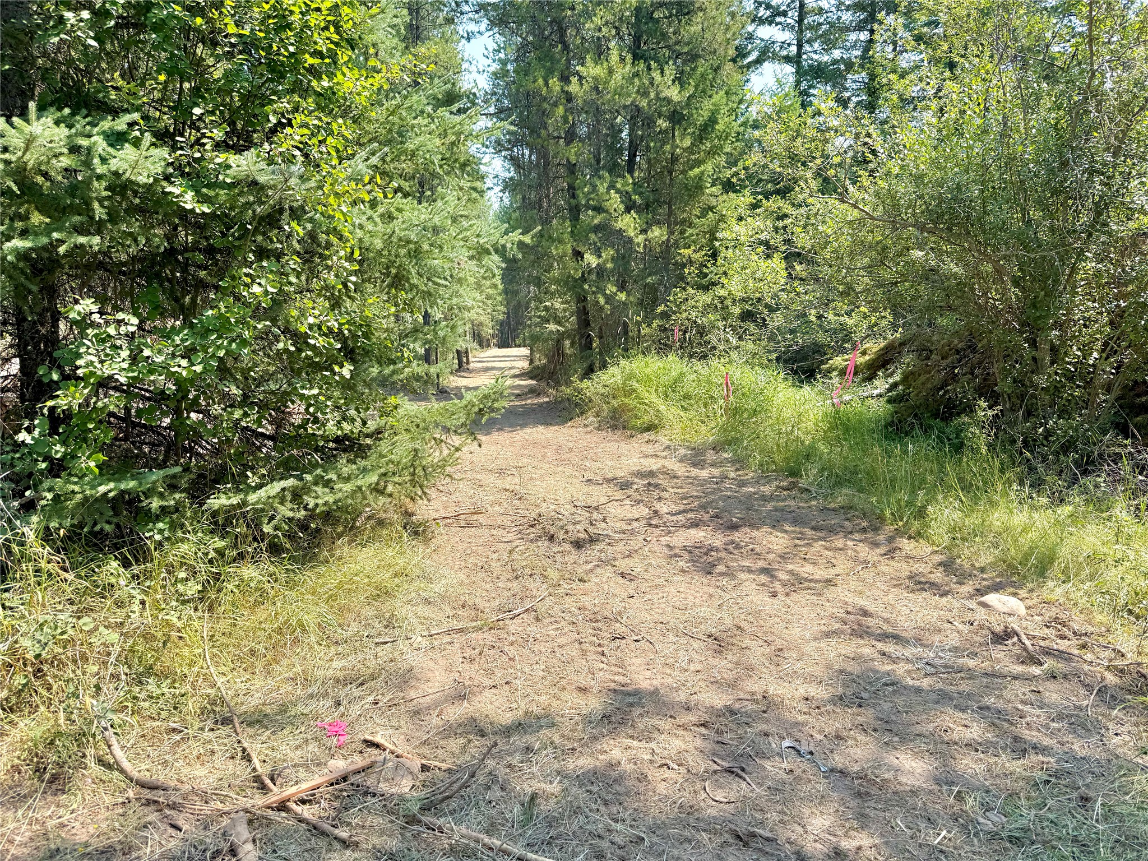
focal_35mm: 24
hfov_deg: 71.6
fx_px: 796
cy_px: 430
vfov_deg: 56.8
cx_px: 574
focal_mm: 6.76
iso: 80
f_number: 1.78
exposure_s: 1/1553
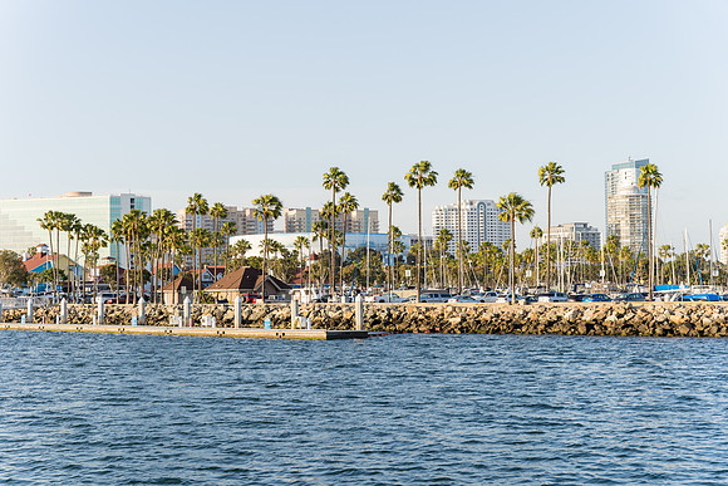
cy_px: 243
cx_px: 364
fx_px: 1230
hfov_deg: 33.0
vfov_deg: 22.3
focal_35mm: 61
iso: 100
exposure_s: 1/250
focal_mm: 60.8
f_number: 5
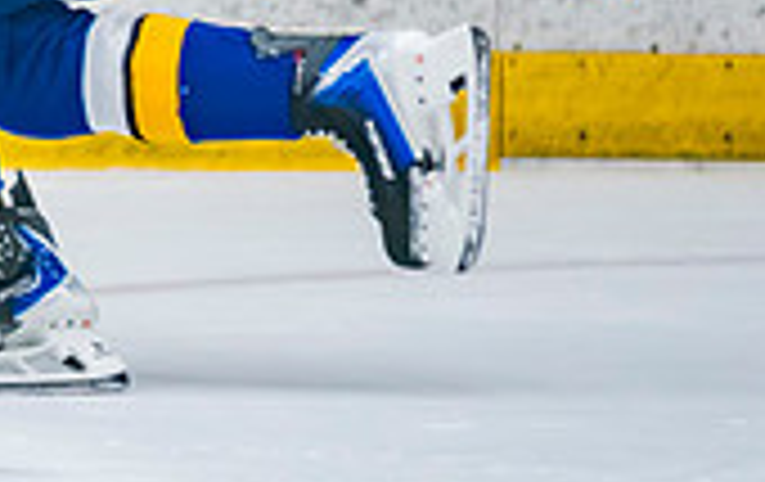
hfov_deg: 2.2
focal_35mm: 964
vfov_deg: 1.4
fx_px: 20138
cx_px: -459
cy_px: -558
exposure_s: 1/640
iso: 2500
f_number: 2.8
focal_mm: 200
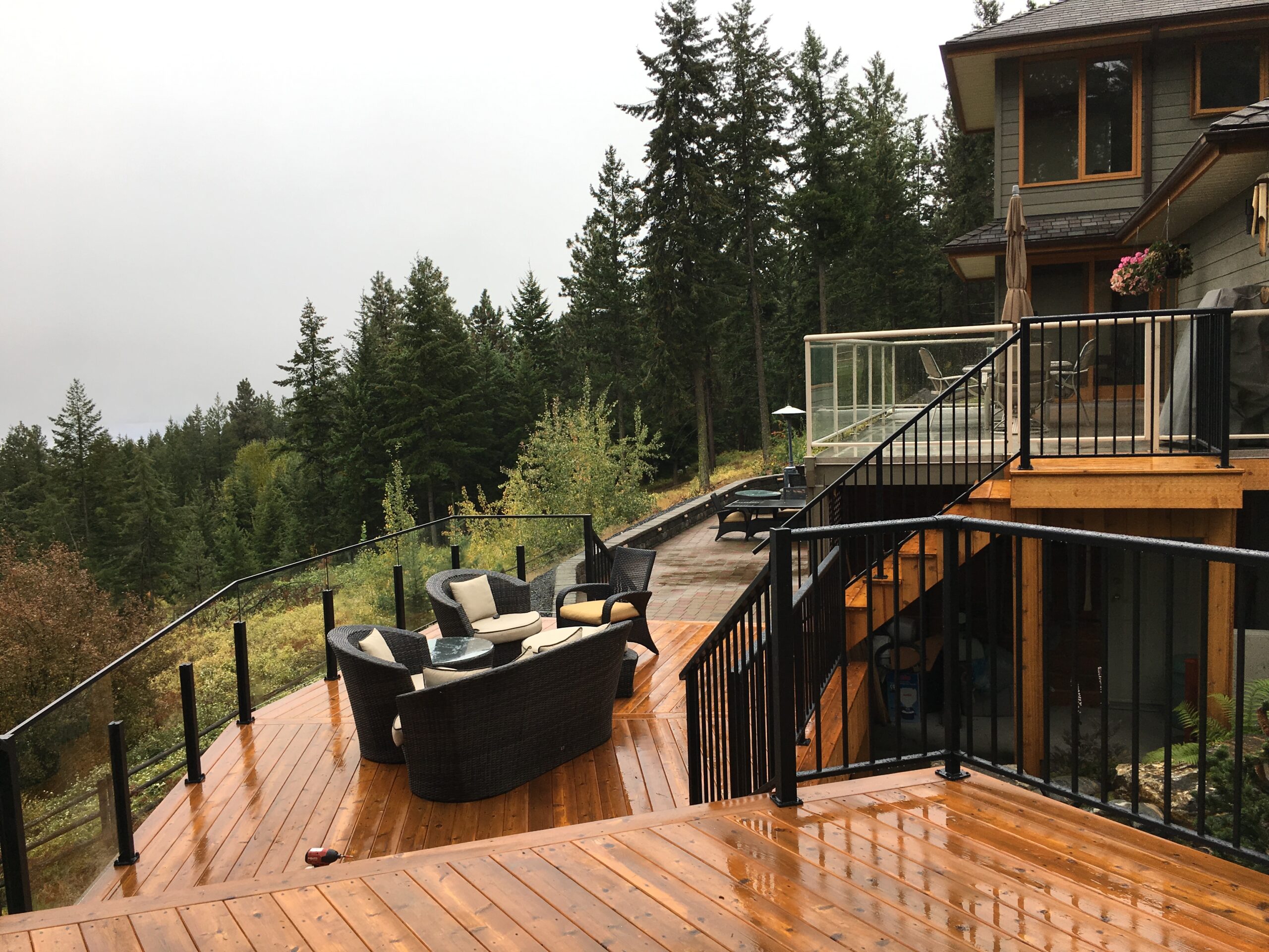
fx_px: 1063
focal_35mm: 29
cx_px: 634
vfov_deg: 48.2
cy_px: 476
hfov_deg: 61.7
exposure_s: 1/242
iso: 25
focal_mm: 4.15
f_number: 2.2
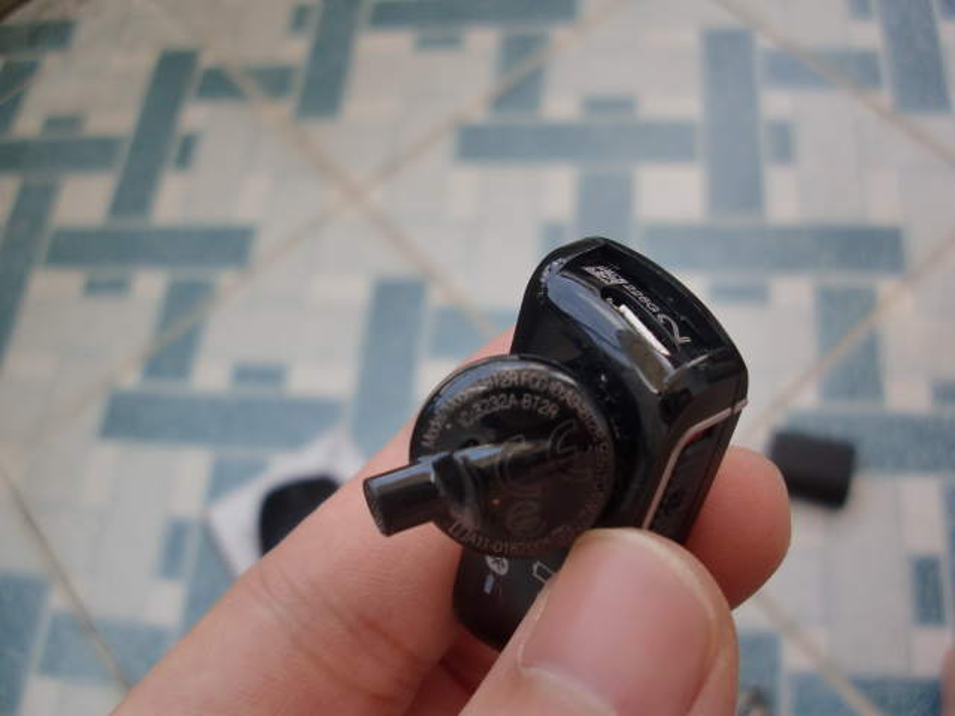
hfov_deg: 51.4
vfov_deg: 39.7
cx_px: 478
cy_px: 358
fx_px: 993
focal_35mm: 36
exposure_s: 1/320
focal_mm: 6.3
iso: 64
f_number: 2.8
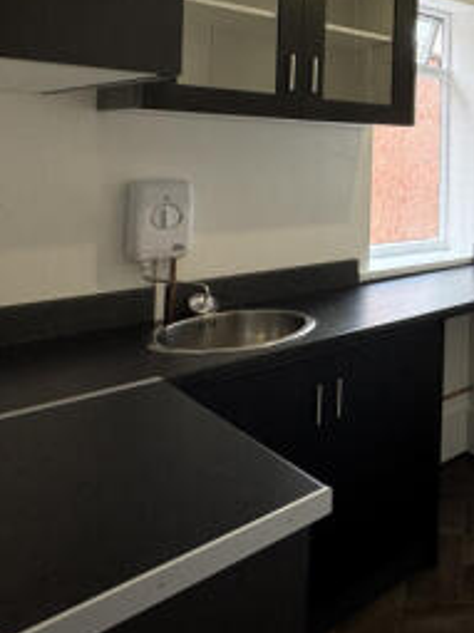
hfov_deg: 35.3
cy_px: 150
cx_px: 562
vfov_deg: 53.9
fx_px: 585
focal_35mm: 32
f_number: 2.2
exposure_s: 1/99
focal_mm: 2.22
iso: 80
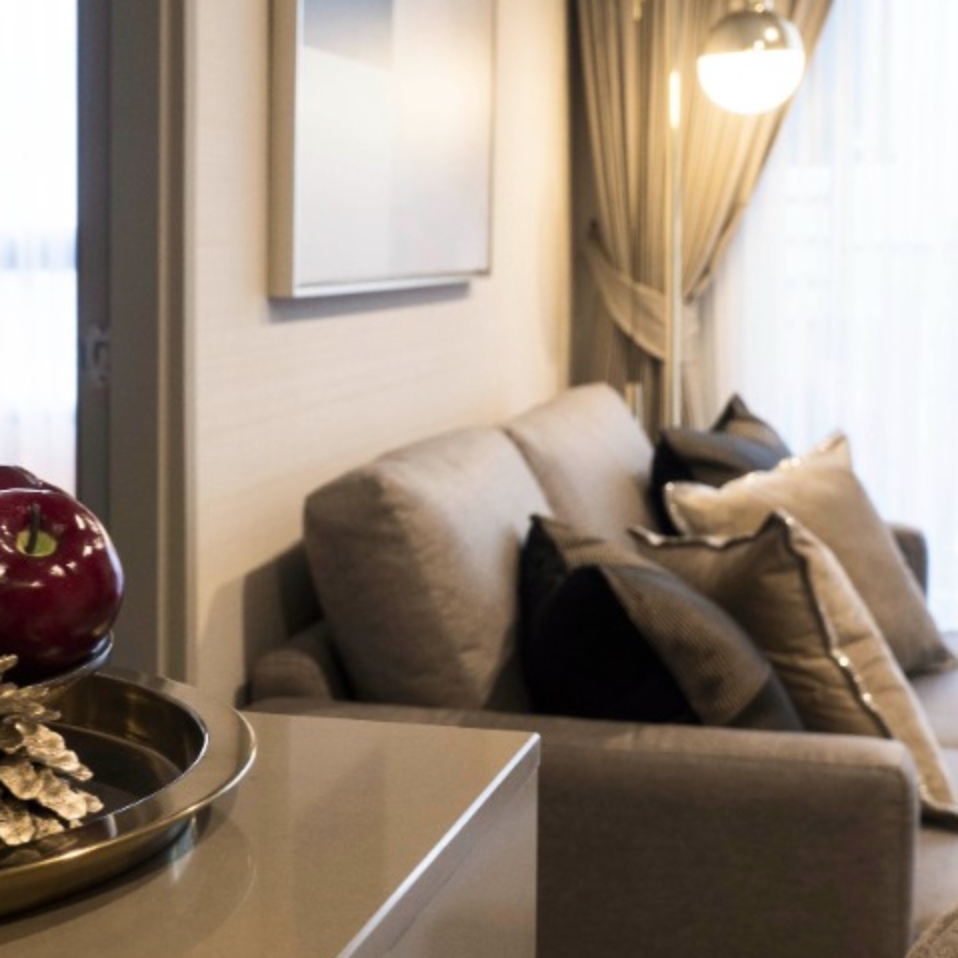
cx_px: 270
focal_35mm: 59
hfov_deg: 28.7
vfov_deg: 28.9
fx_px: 1847
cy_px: 308
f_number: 4
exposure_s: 1/5
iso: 200
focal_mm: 16
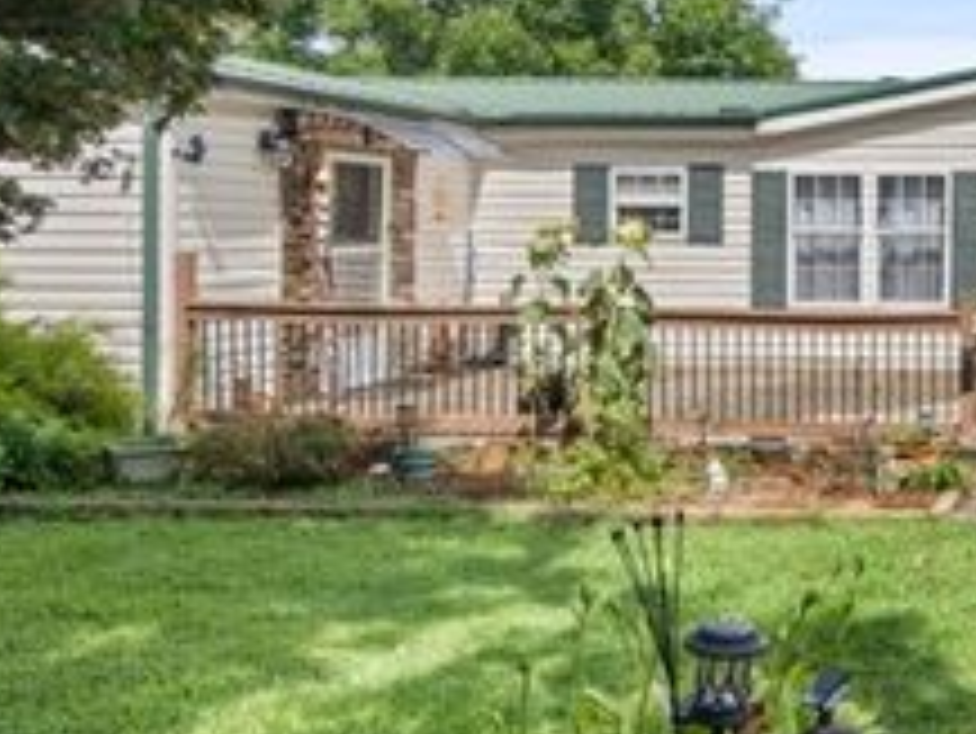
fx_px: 1185
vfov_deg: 33.8
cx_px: 1052
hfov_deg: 37.9
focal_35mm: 42
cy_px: 205
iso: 250
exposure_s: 1/320
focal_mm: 19
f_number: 9
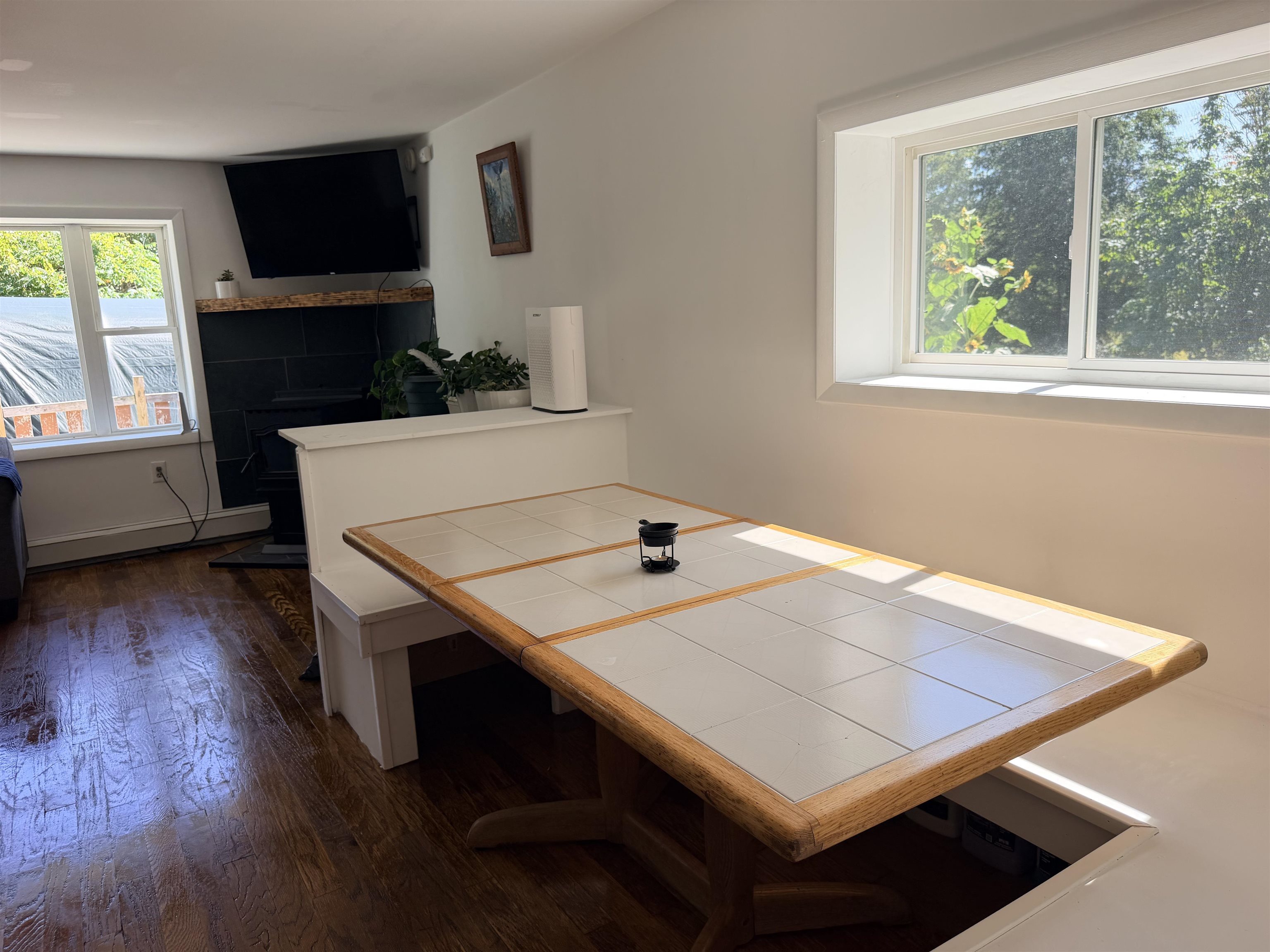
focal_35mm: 24
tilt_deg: -10.6
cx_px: 635
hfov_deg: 71.6
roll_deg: +2.5
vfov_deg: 56.8
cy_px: 476
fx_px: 881
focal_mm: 6.76
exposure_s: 1/405
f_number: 1.78
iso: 100
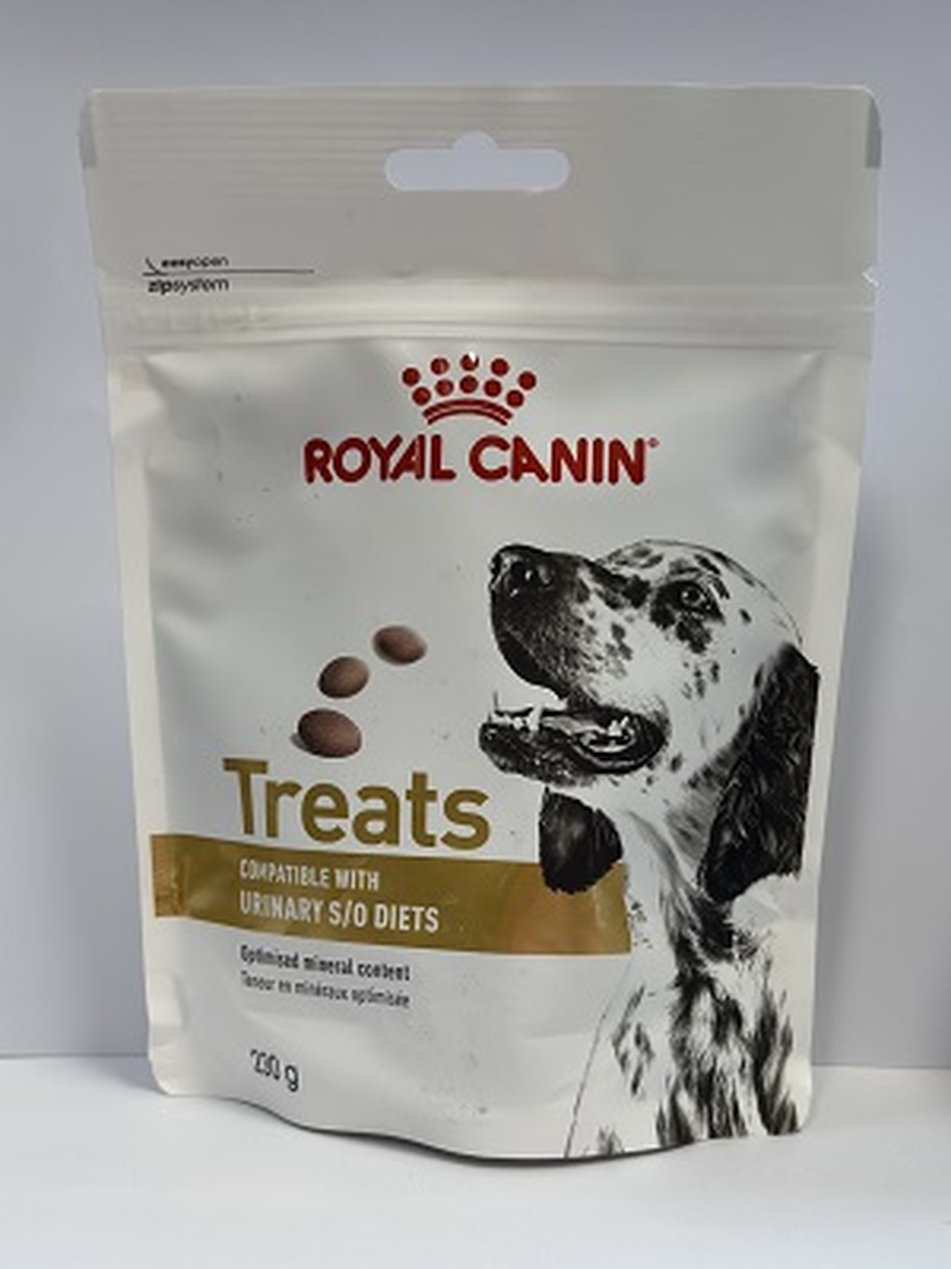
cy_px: 634
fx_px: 1758
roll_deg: -0.3
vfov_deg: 39.7
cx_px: 476
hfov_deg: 30.3
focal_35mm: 48
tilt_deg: -6.3
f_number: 1.78
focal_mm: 6.86
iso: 160
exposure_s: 1/180
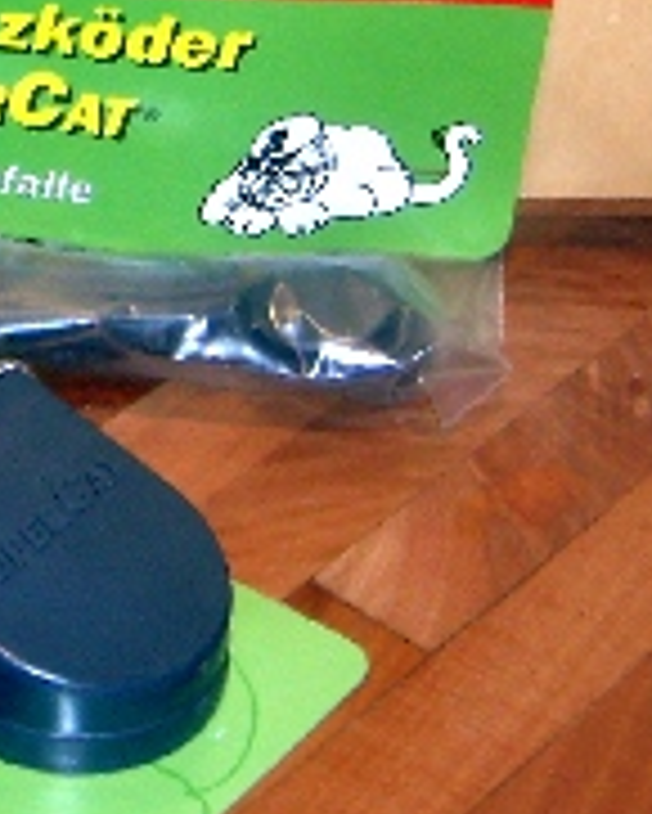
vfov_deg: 14.6
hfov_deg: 11.5
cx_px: -144
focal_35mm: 131
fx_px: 3157
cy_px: 148
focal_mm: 6.4
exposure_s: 1/60.2
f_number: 3.5
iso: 64
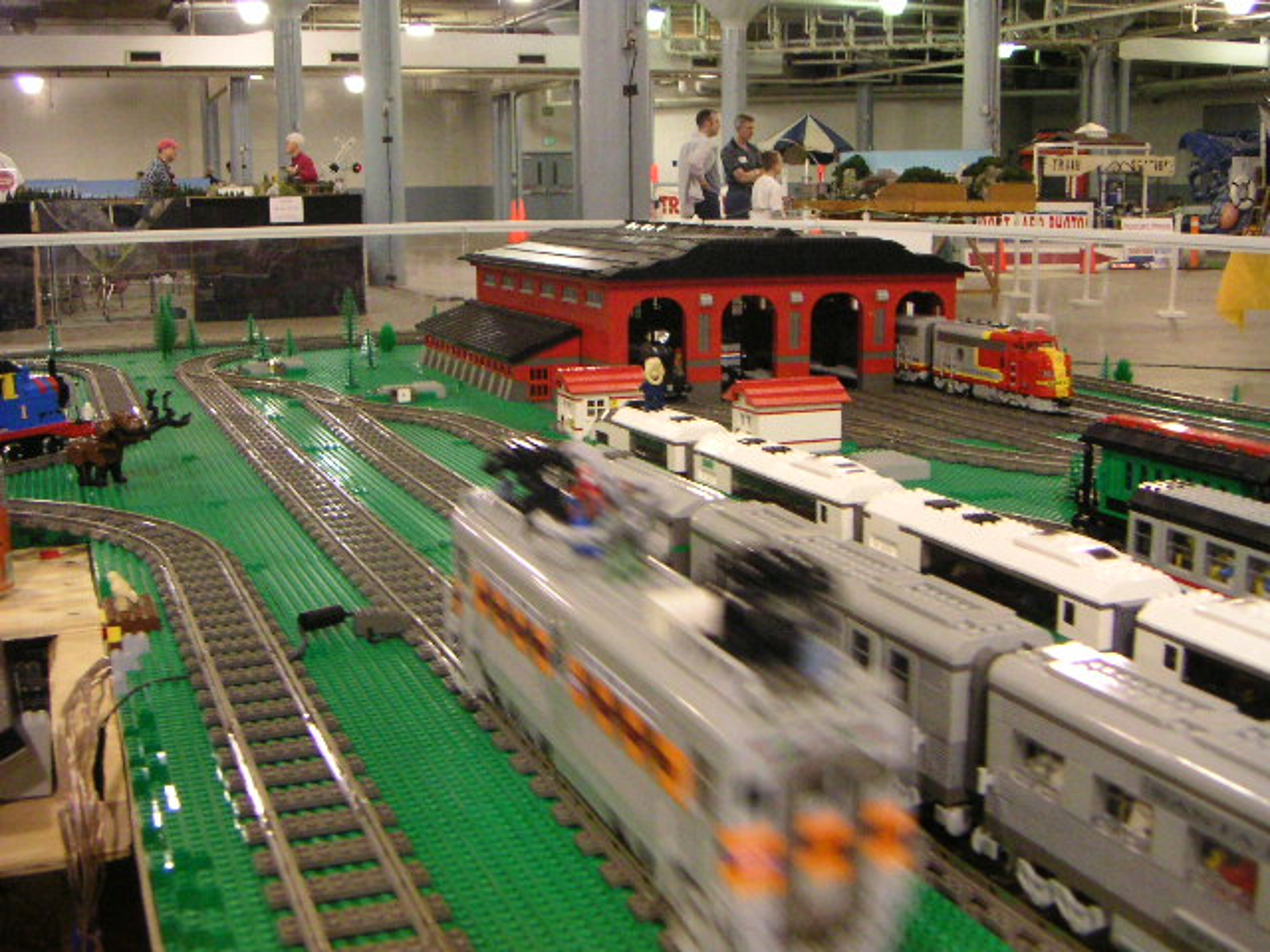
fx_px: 1468
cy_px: 476
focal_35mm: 40
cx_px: 635
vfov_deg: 36.0
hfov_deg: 46.8
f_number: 2.9
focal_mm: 5.3
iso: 400
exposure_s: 1/30
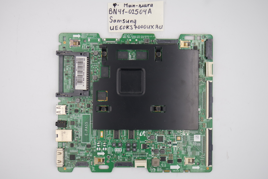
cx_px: 134
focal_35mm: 48
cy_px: 90
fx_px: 357
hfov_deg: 41.1
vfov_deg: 28.1
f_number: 4.5
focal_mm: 18
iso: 200
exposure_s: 1/100
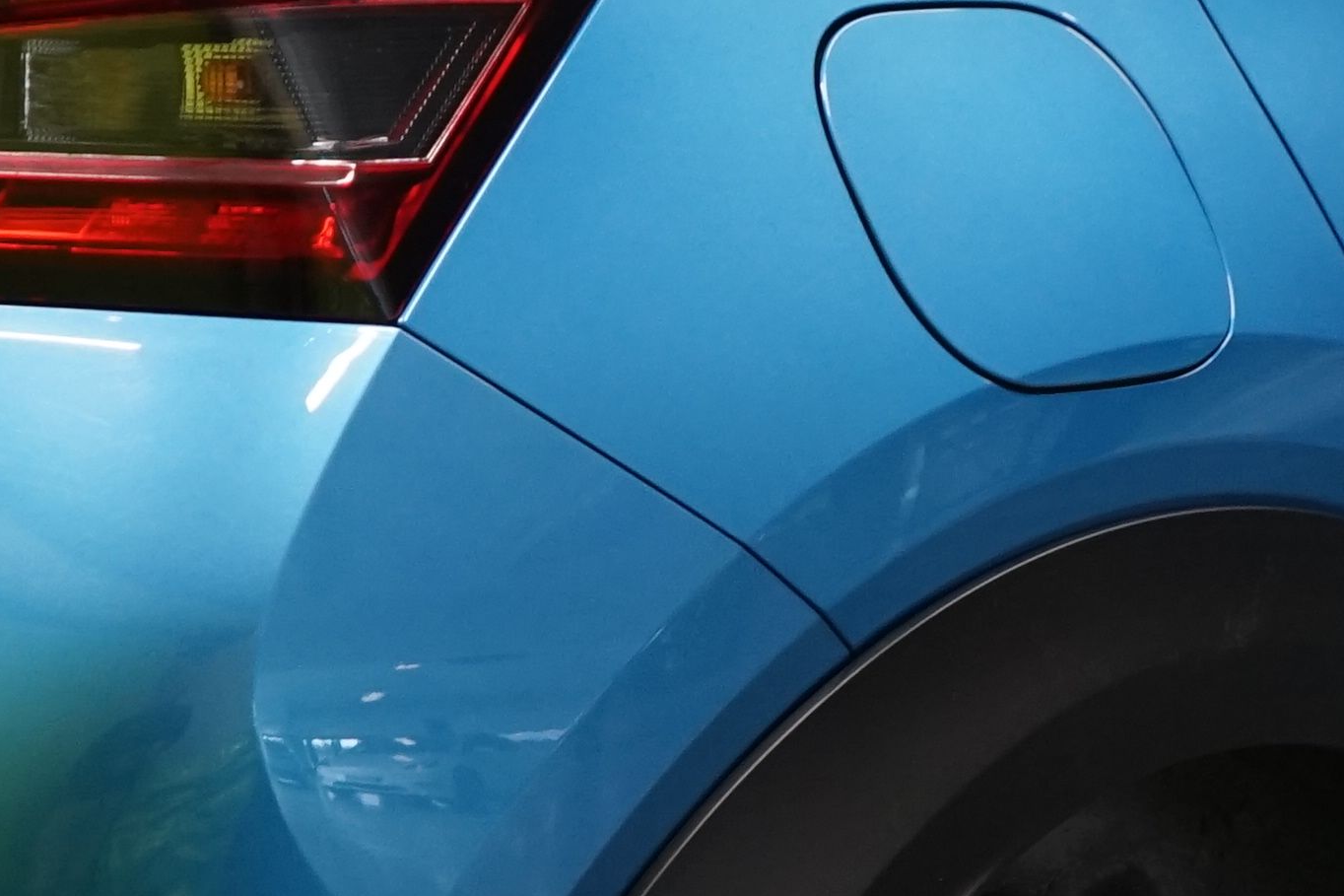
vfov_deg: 10.4
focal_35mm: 132
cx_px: 603
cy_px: 740
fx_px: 4927
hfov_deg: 15.5
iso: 1000
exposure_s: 1/30
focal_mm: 30
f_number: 4.5
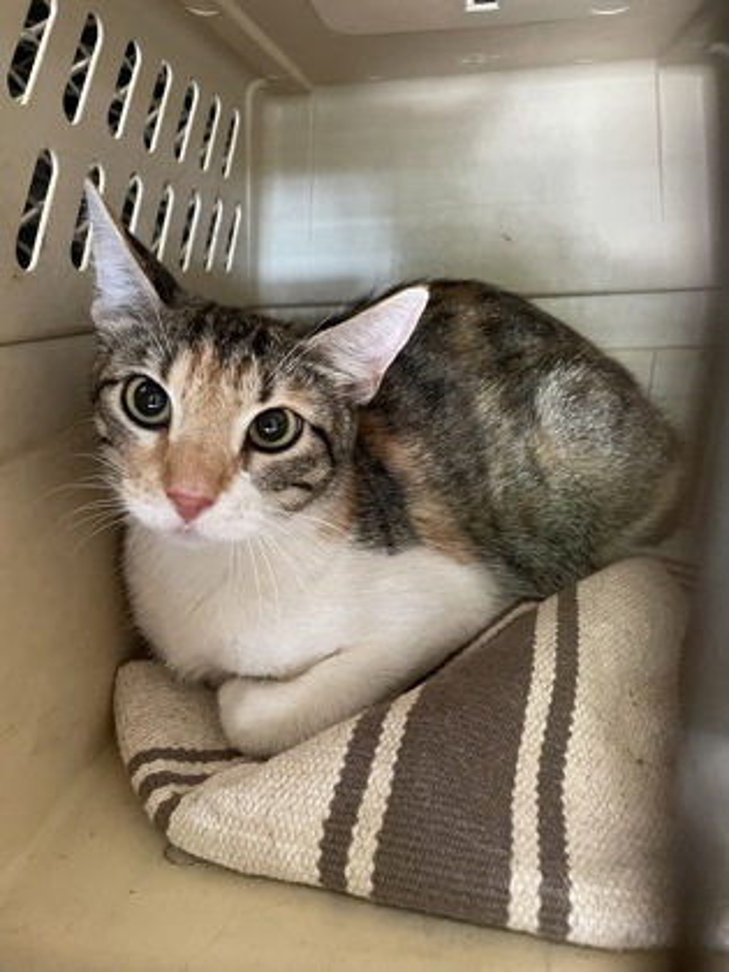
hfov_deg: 53.1
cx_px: 364
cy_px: 486
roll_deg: -0.4
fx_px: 730
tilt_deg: -19.4
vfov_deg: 67.3
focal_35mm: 26
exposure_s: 1/39
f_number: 1.6
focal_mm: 4.2
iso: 640
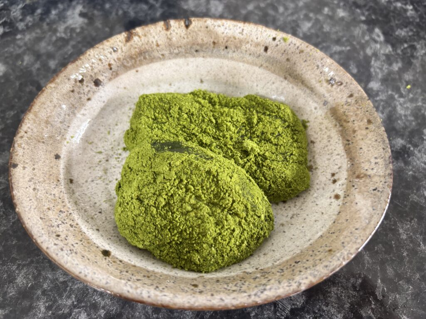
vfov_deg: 53.1
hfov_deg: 67.3
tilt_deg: -64.7
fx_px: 320
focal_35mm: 26
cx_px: 213
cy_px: 160
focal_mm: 5.96
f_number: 1.6
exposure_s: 1/50
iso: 320
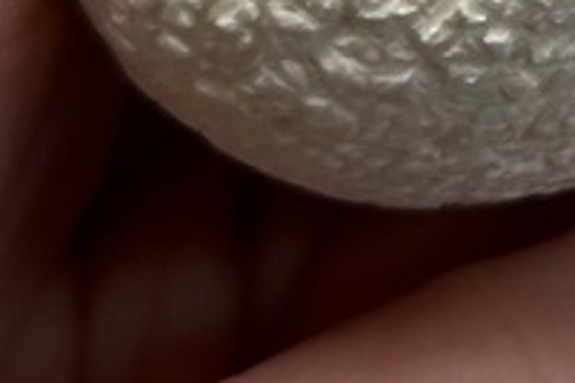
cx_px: 1376
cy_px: -886
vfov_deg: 4.1
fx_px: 5079
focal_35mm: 318
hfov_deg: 6.2
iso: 64
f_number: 1.78
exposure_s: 1/100
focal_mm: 6.86
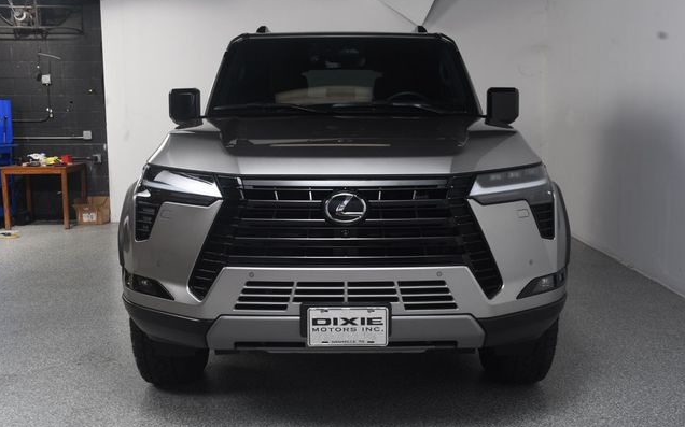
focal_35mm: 40
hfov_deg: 49.3
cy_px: 204
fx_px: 746
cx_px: 341
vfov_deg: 32.0
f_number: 10
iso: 100
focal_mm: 26
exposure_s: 1/200
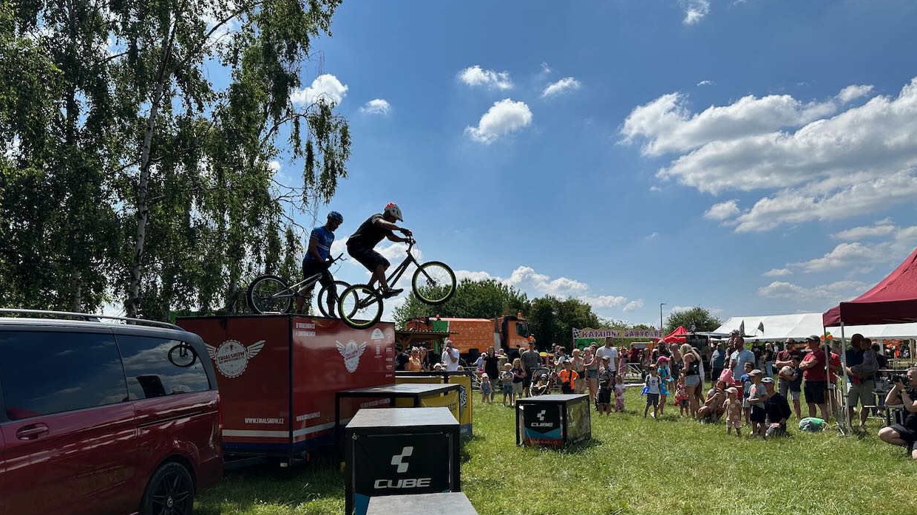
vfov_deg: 42.4
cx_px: 469
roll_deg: +0.3
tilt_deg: +1.9
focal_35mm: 27
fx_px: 656
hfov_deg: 69.9
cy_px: 334
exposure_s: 1/8197
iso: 80
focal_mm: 6.86
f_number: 1.78
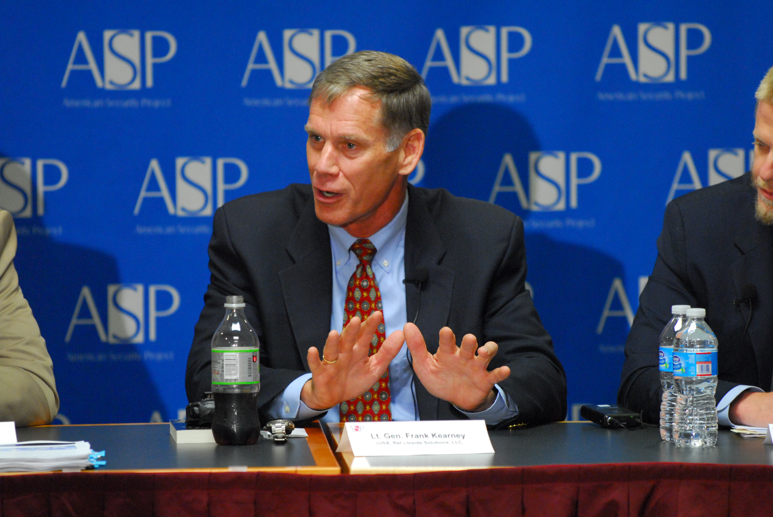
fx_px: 6449
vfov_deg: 4.6
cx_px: 386
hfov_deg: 6.9
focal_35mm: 300
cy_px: 258
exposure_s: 1/80
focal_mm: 200
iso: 1250
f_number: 3.2
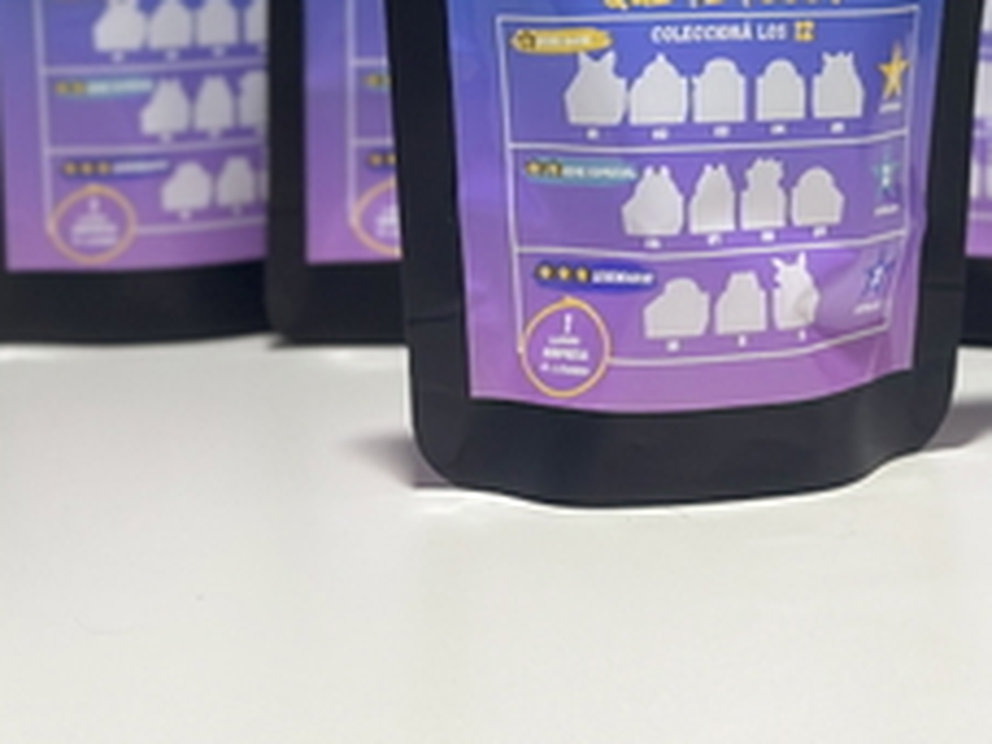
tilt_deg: -0.3
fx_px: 3210
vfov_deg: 12.8
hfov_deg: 17.5
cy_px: -181
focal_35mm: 112
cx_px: 727
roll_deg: +2.3
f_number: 1.78
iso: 320
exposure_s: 1/33
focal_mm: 6.86
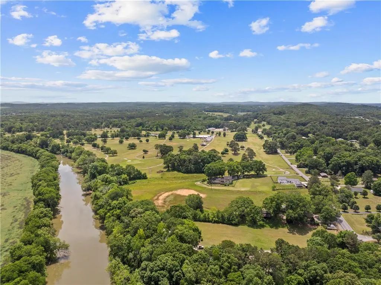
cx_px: 190
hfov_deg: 71.6
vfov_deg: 56.7
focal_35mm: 24
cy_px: 142
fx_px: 264
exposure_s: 1/1000
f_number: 2.8
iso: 110
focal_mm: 12.29
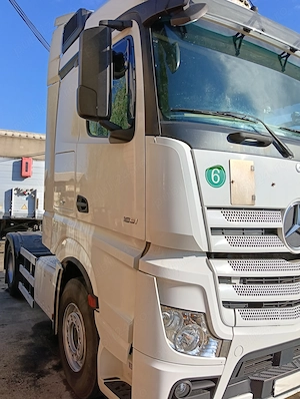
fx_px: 312
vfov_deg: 65.3
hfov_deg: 51.4
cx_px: 150
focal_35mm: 27
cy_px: 200
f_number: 1.8
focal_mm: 3.98
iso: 50
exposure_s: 1/700
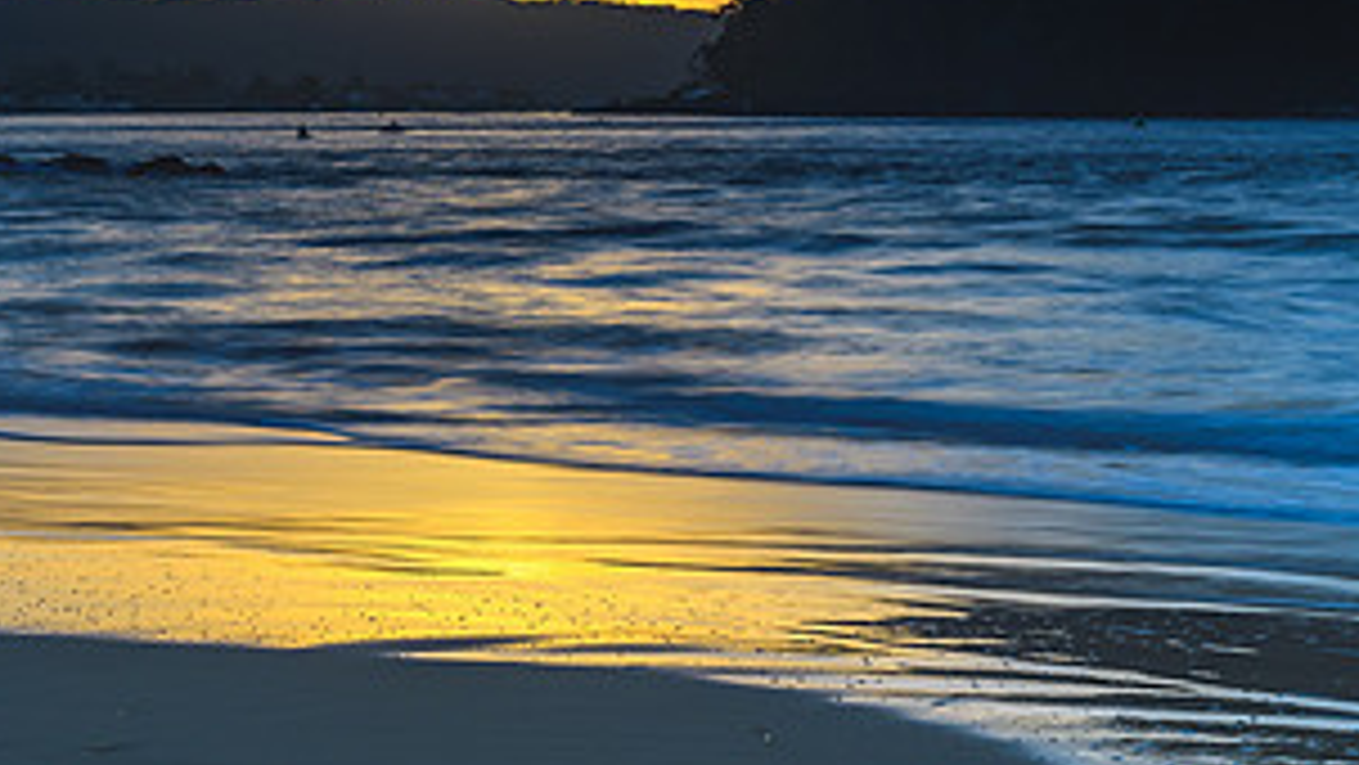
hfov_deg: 21.7
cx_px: 408
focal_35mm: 98
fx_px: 3532
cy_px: -37
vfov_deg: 12.2
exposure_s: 1
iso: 50
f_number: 9
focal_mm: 32
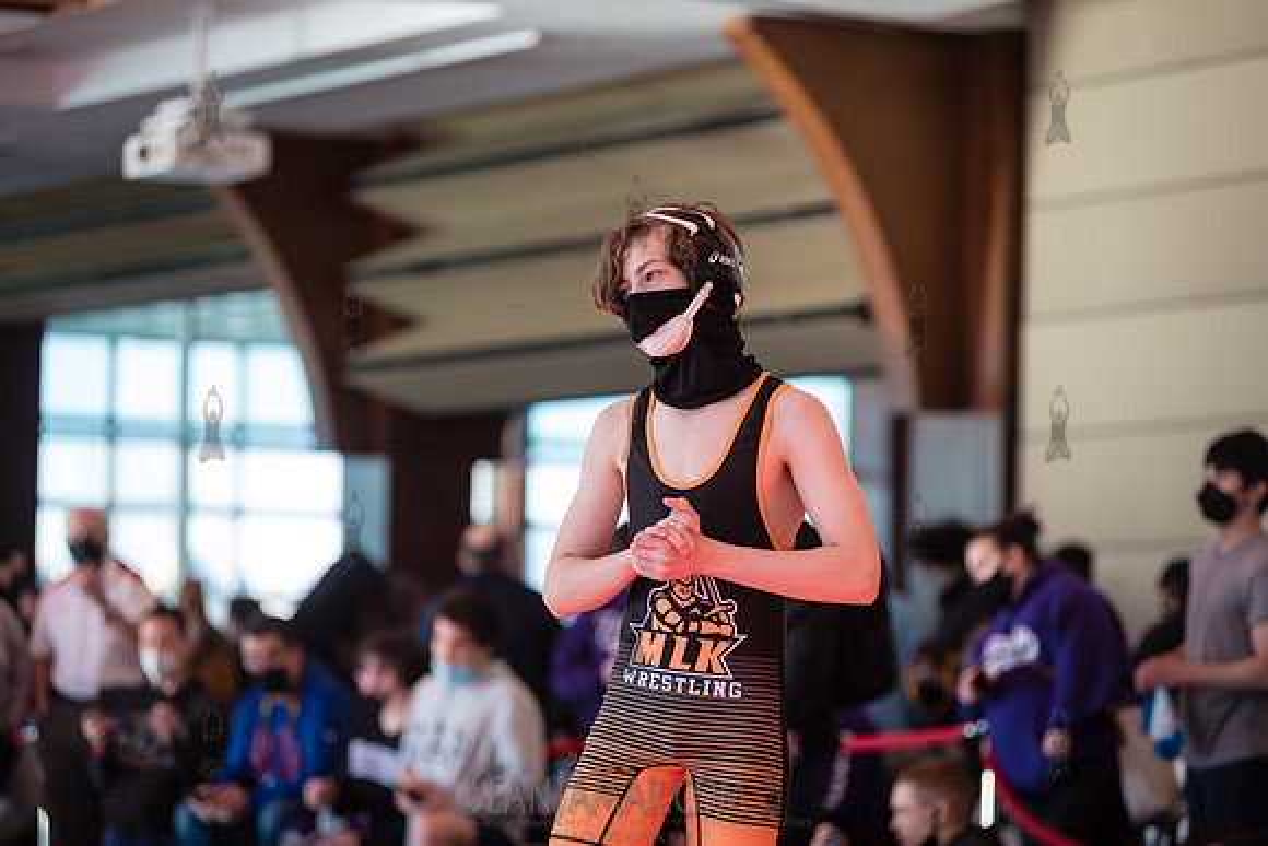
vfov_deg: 8.9
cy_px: 423
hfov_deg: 13.2
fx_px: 5460
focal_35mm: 155
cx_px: 634
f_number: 4
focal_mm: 155
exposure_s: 1/400
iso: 400
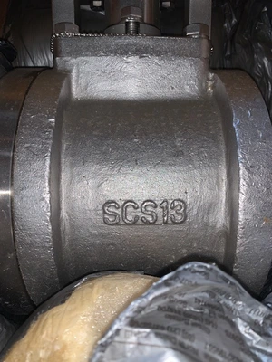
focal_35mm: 26
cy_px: 181
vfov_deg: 67.3
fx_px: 272
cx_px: 136
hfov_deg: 53.1
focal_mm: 4.25
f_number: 1.8
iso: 25
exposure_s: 1/17
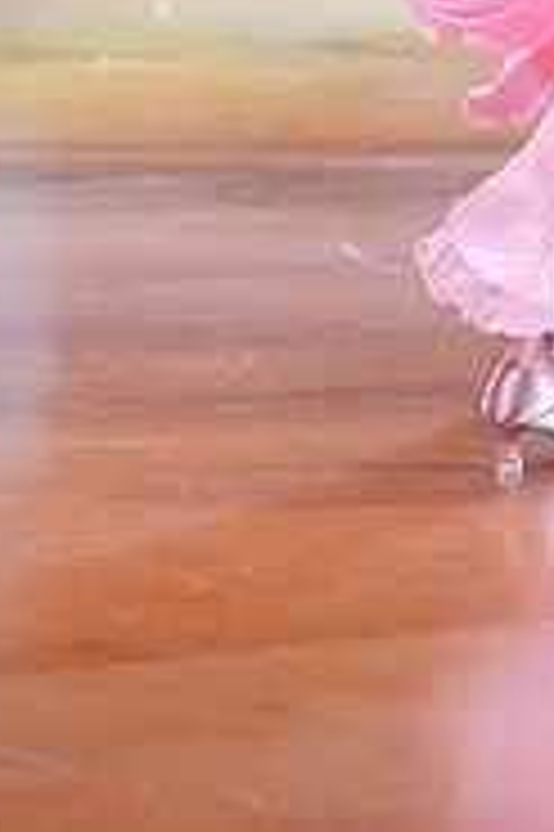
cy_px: -468
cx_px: 655
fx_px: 9643
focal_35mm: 417
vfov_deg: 4.9
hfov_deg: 3.3
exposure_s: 1/500
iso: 6400
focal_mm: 133
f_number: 3.5
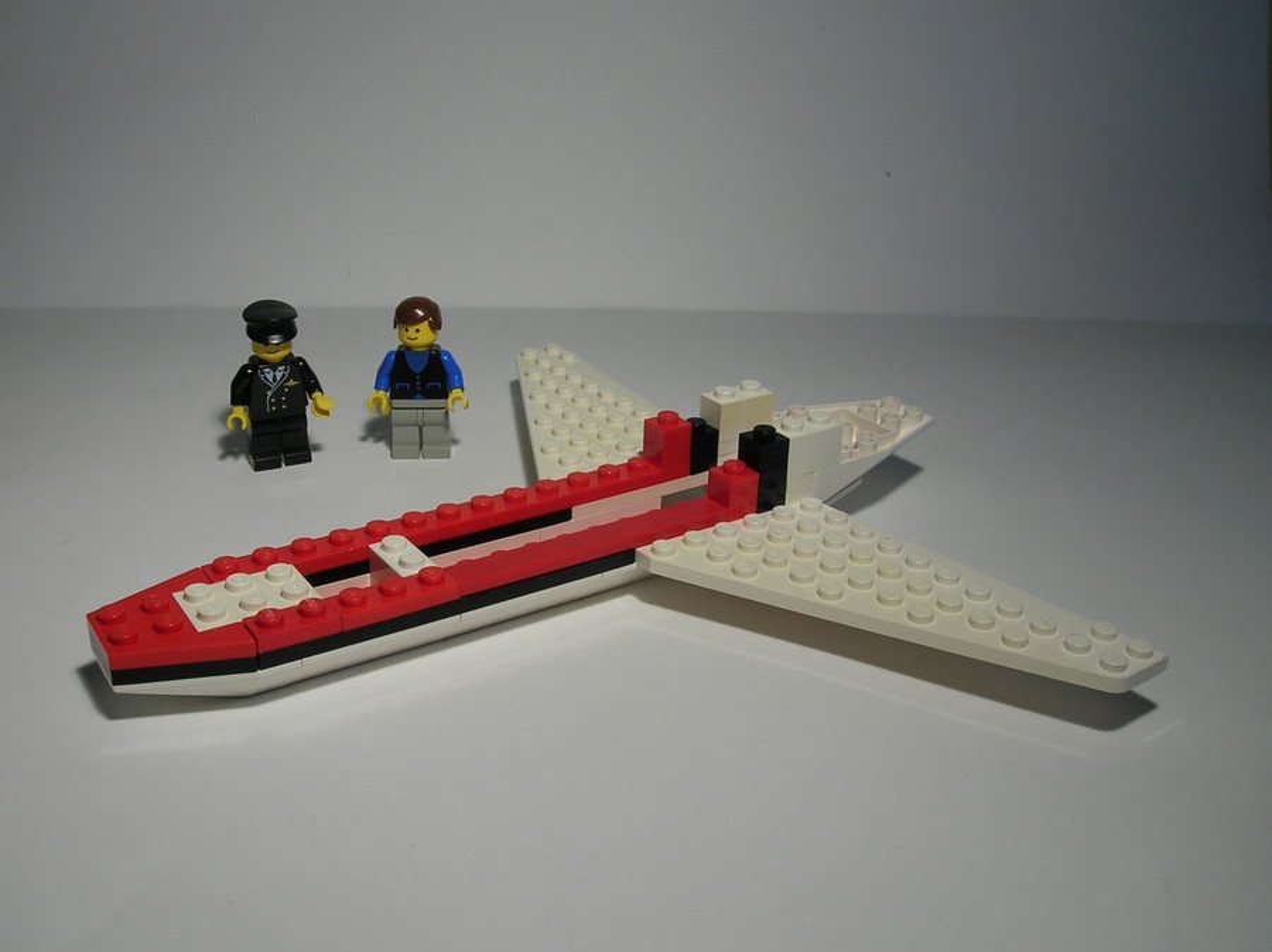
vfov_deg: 41.7
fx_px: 1248
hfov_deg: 54.0
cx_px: 636
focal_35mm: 34
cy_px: 476
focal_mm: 5.7
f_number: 4.9
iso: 50
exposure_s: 1/23.5
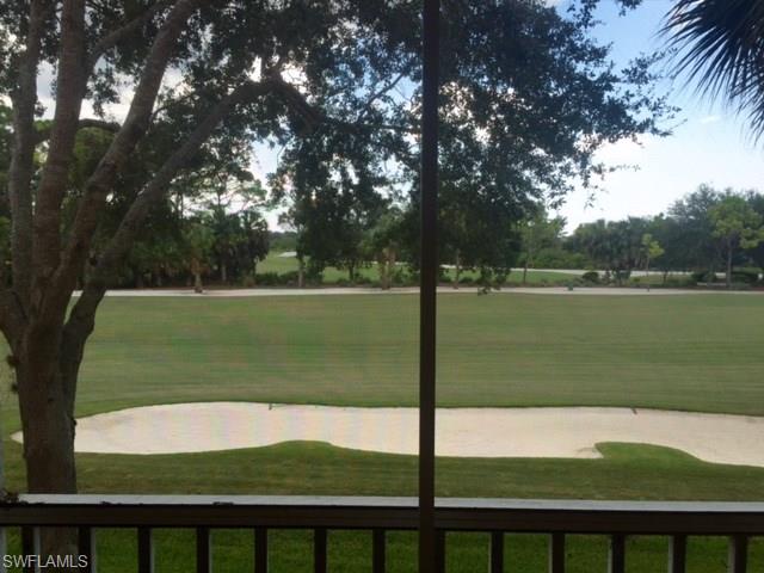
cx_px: 382
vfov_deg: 48.2
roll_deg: -2.0
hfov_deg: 61.7
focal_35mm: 29
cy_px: 286
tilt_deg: -5.7
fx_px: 640
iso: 32
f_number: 2.2
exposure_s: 1/476
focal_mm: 4.15
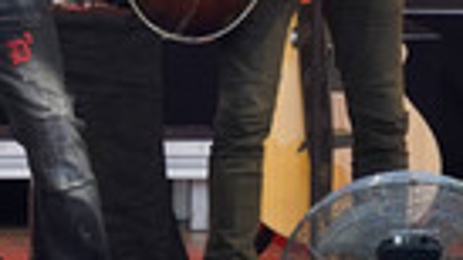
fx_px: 25433
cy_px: -98
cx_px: 154
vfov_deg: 0.6
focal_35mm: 2072
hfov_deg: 1.0
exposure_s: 1/500
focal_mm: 600
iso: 2500
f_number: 6.3
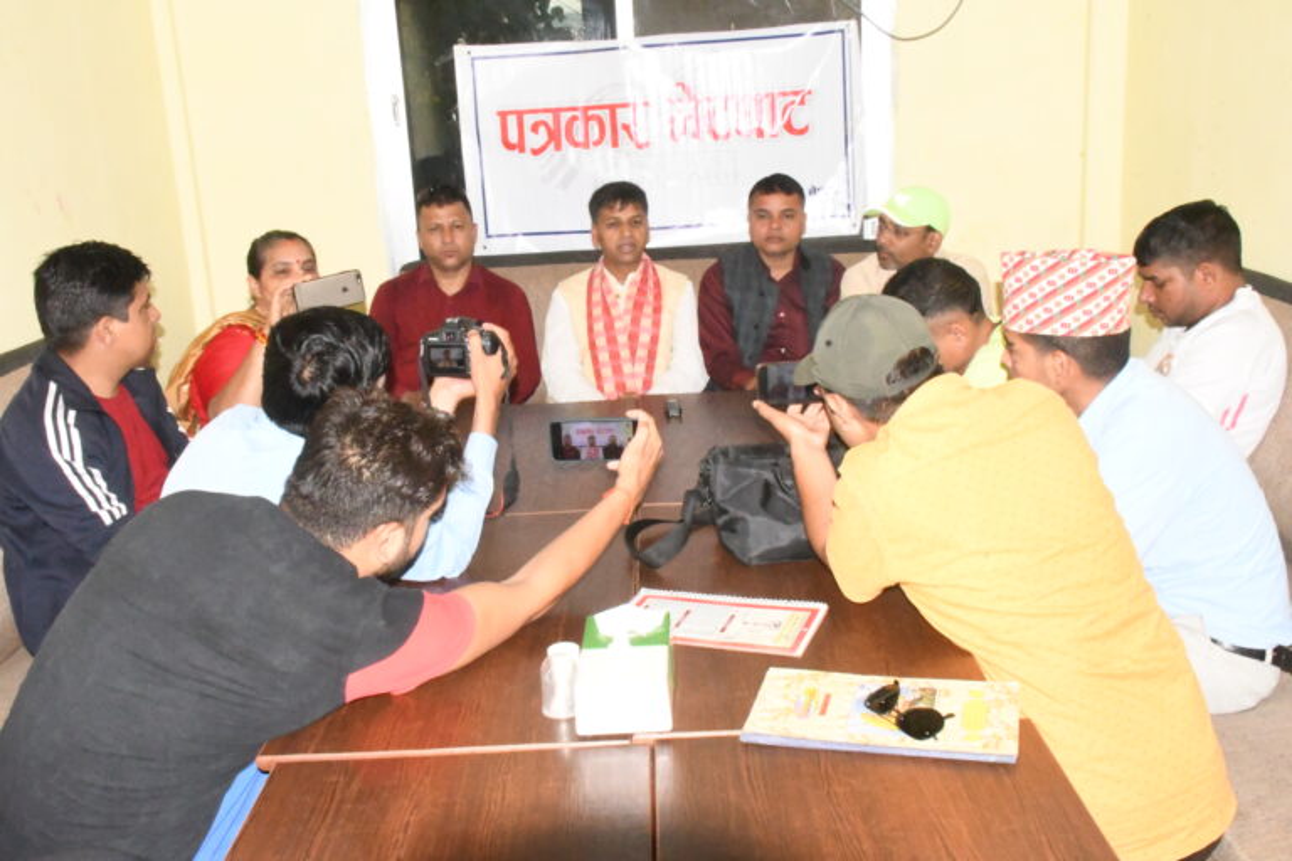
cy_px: 430
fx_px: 1292
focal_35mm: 36
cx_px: 646
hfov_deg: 53.1
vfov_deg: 36.9
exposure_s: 1/250
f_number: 22
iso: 20000
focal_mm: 24
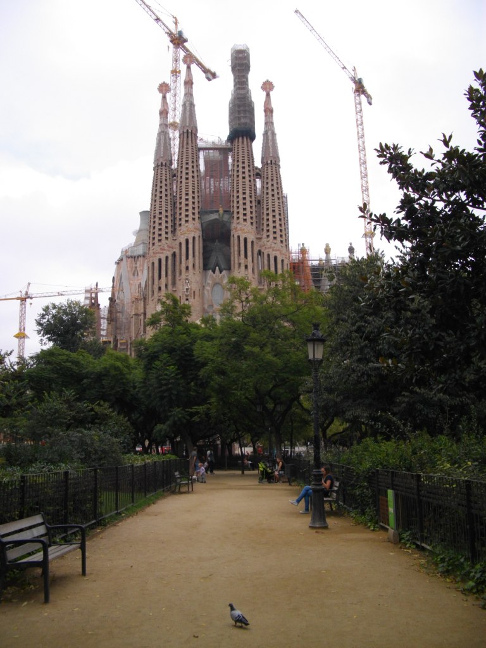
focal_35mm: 31
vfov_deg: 58.4
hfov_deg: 45.4
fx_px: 580
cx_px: 243
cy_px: 324
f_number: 8.8
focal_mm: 5.7
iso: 100
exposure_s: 1/100
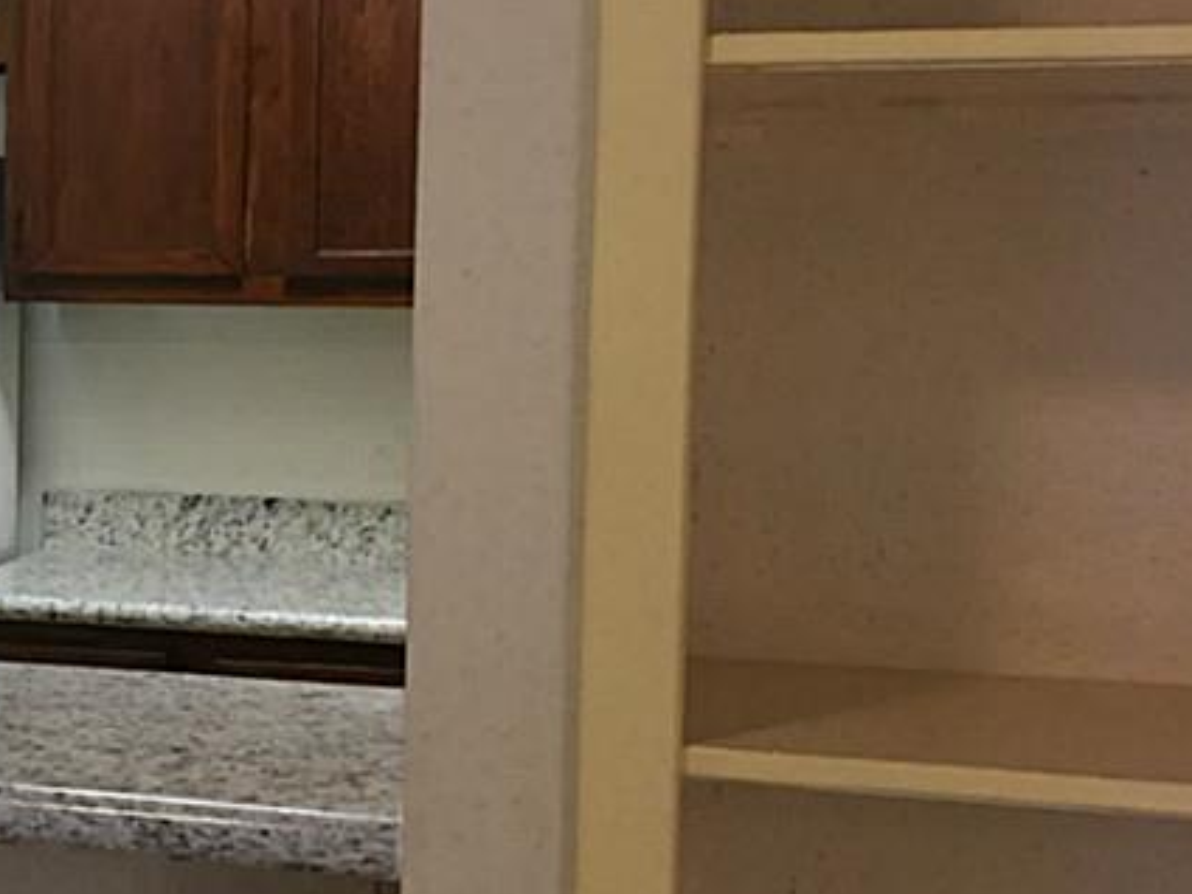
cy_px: 444
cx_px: -216
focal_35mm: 70
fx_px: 2410
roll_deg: +0.0
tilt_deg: -4.6
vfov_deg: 21.0
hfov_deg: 25.2
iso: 100
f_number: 2.2
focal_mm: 4.15
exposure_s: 1/30
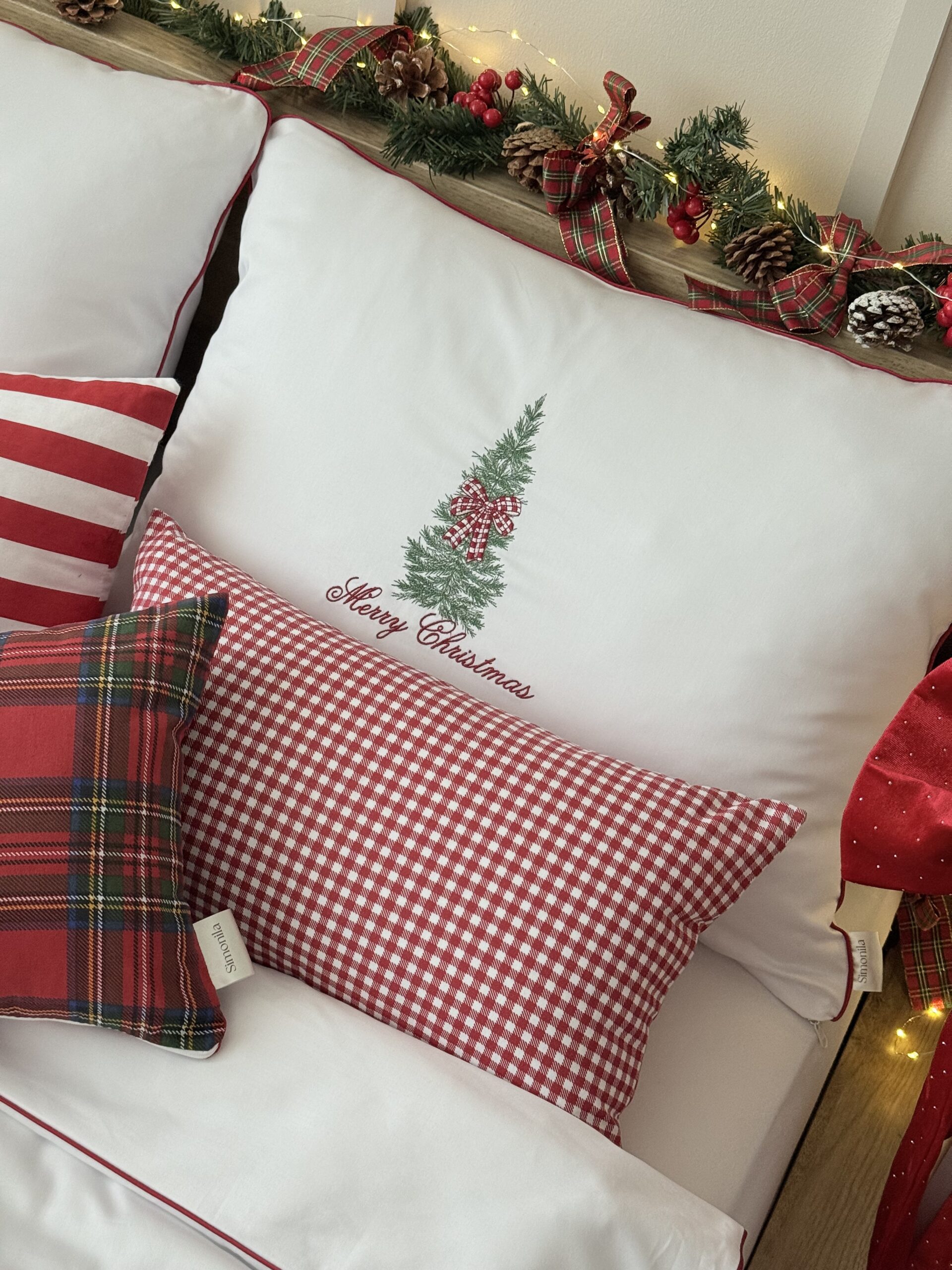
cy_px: 635
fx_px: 1760
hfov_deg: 30.3
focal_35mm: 48
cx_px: 476
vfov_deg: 39.7
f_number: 1.78
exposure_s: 1/68
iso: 100
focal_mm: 6.76
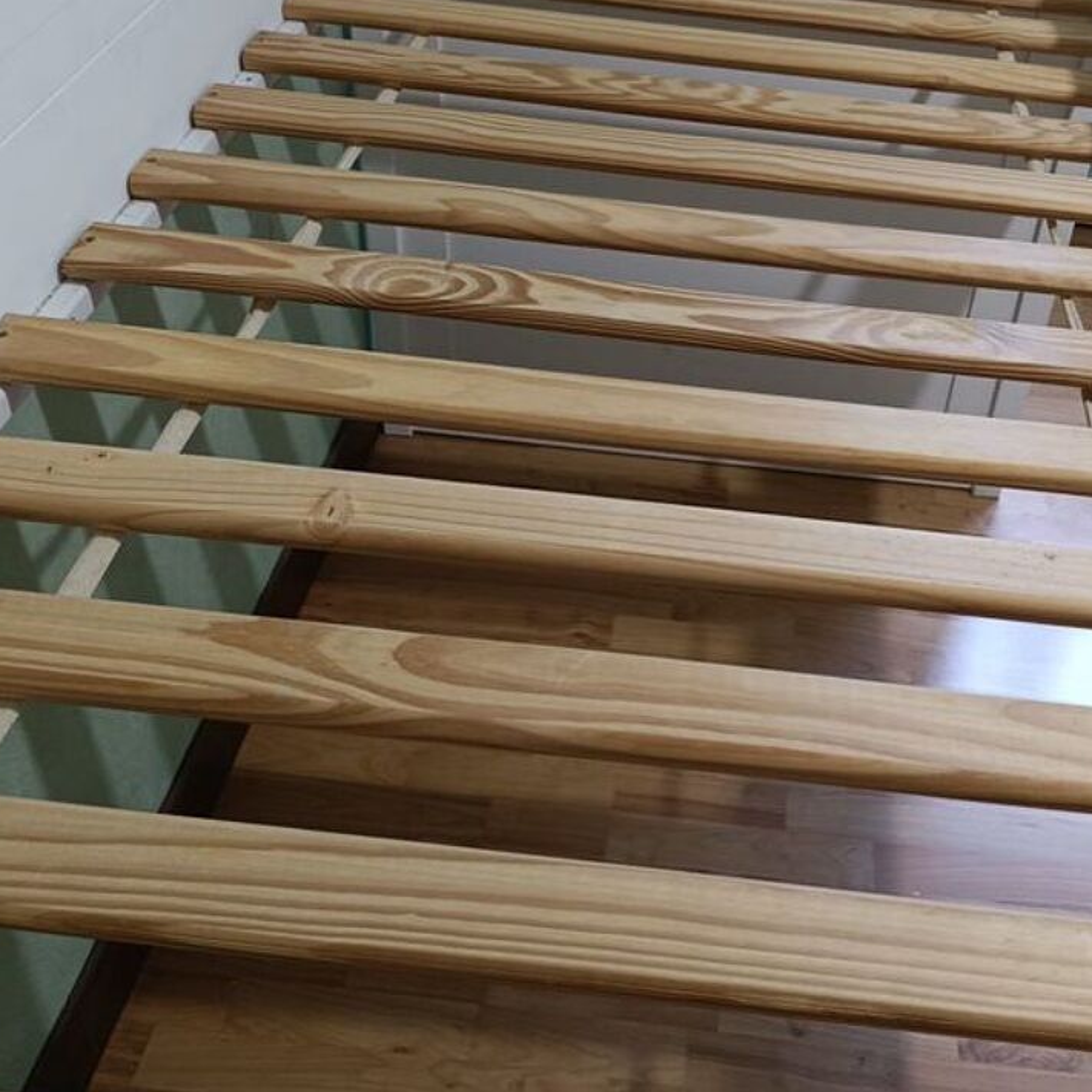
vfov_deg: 43.7
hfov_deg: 43.3
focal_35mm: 38
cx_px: 719
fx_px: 1356
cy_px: 467
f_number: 1.65
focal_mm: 6.11
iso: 1016
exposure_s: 1/50
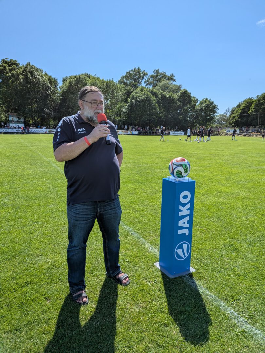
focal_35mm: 24
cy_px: 176
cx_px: 132
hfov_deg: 56.8
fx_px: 245
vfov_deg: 71.6
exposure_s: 1/2463
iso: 29
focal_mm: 4.53
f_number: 1.7
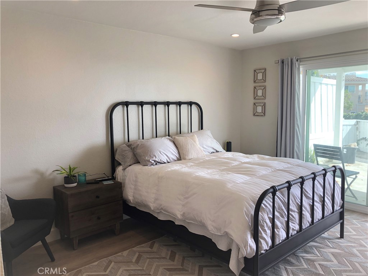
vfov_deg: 49.7
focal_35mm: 28
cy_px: 138
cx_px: 184
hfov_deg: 63.4
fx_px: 298
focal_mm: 3.99
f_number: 1.8
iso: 32
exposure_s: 1/120
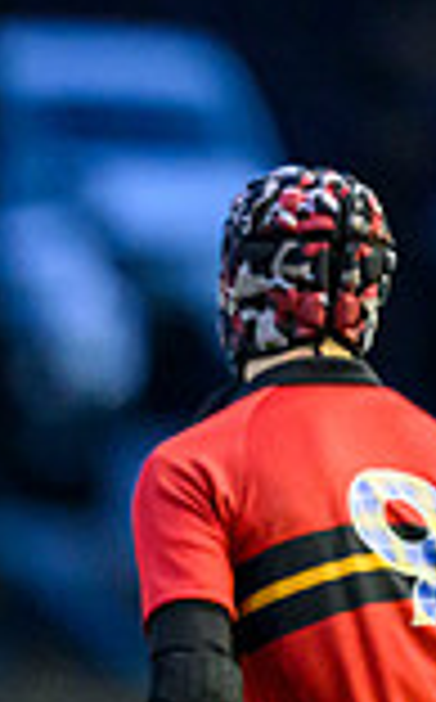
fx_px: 53545
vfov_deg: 0.8
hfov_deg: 0.5
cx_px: -511
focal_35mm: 2806
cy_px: 953
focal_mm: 560
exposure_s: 1/1000
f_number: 4
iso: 8000
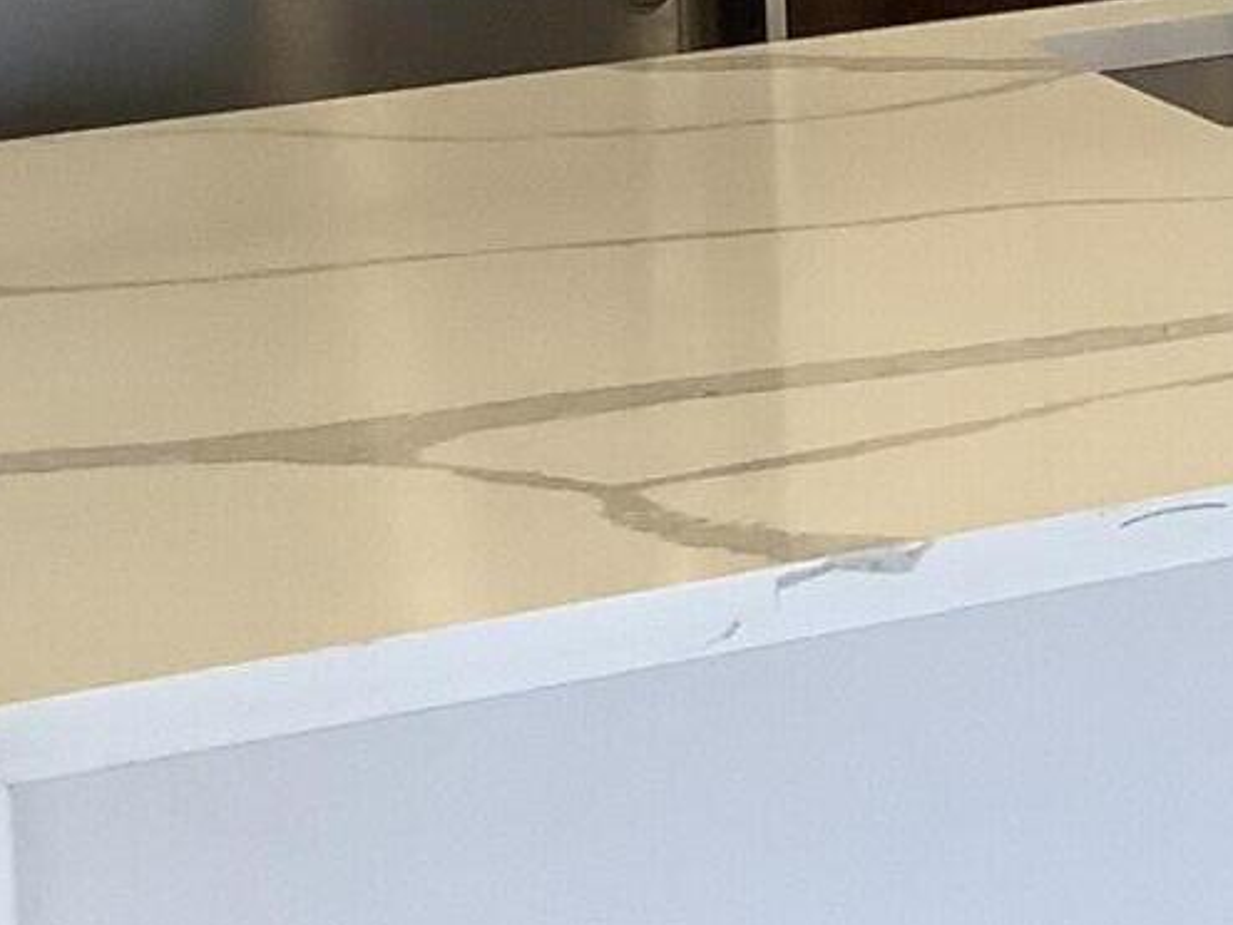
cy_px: -577
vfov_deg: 11.3
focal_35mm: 125
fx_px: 4452
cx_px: 1999
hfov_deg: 14.4
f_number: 2.4
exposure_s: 1/60
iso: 80
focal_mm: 3.3
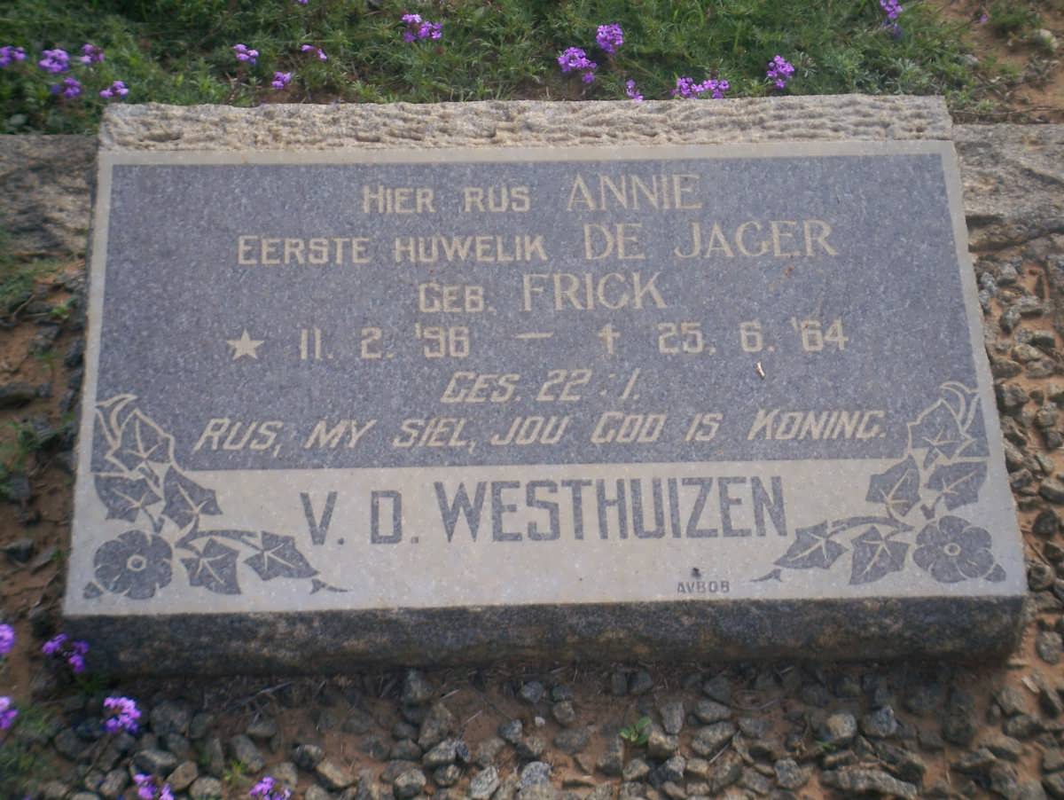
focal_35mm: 91
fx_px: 2799
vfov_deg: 16.3
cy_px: 400
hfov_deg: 21.5
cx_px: 532
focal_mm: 15.2
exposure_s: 1/200
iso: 64
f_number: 4.3
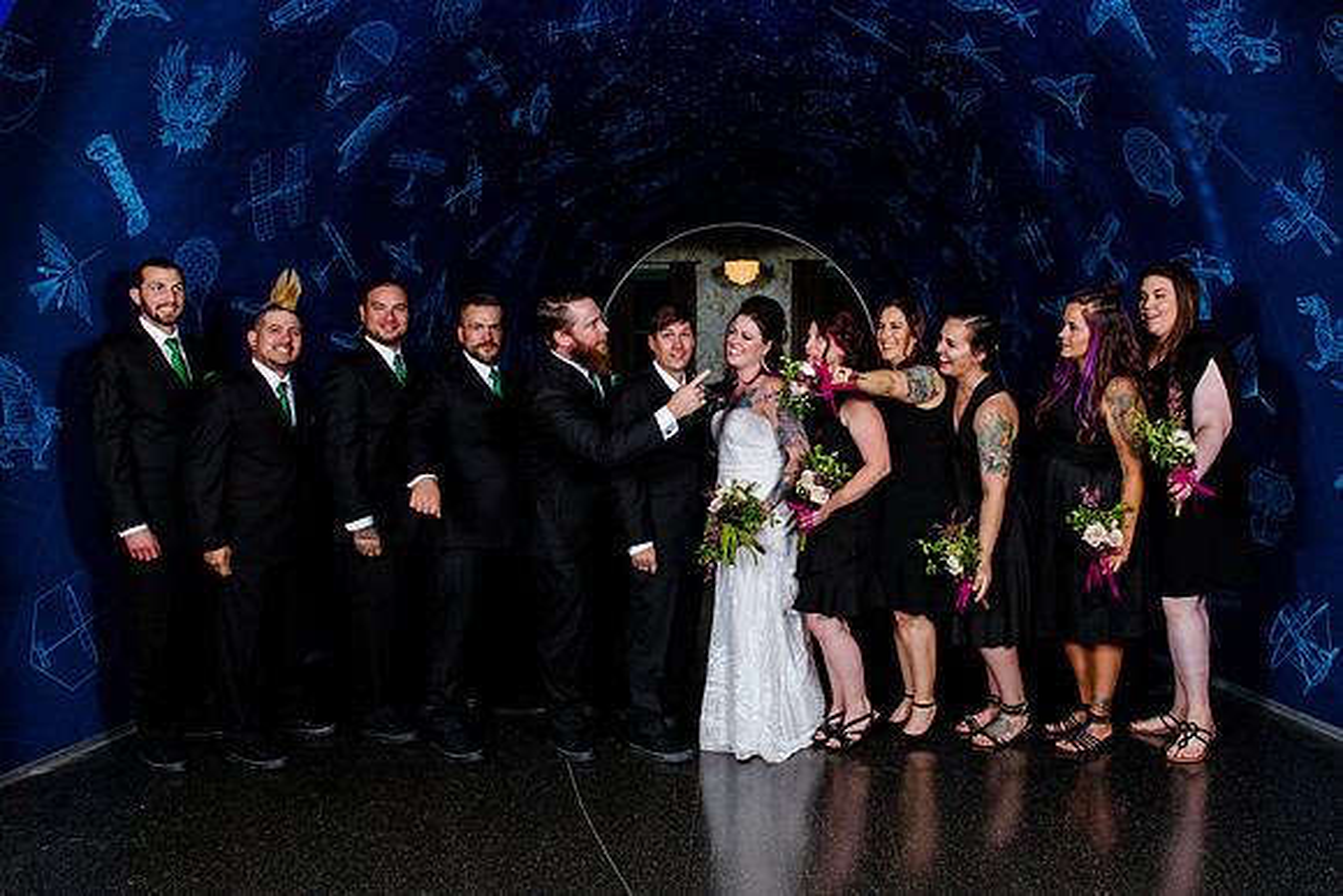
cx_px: 754
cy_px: 425
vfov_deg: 44.9
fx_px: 1084
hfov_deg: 63.3
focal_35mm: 29
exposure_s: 1/160
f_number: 6.3
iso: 640
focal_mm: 24
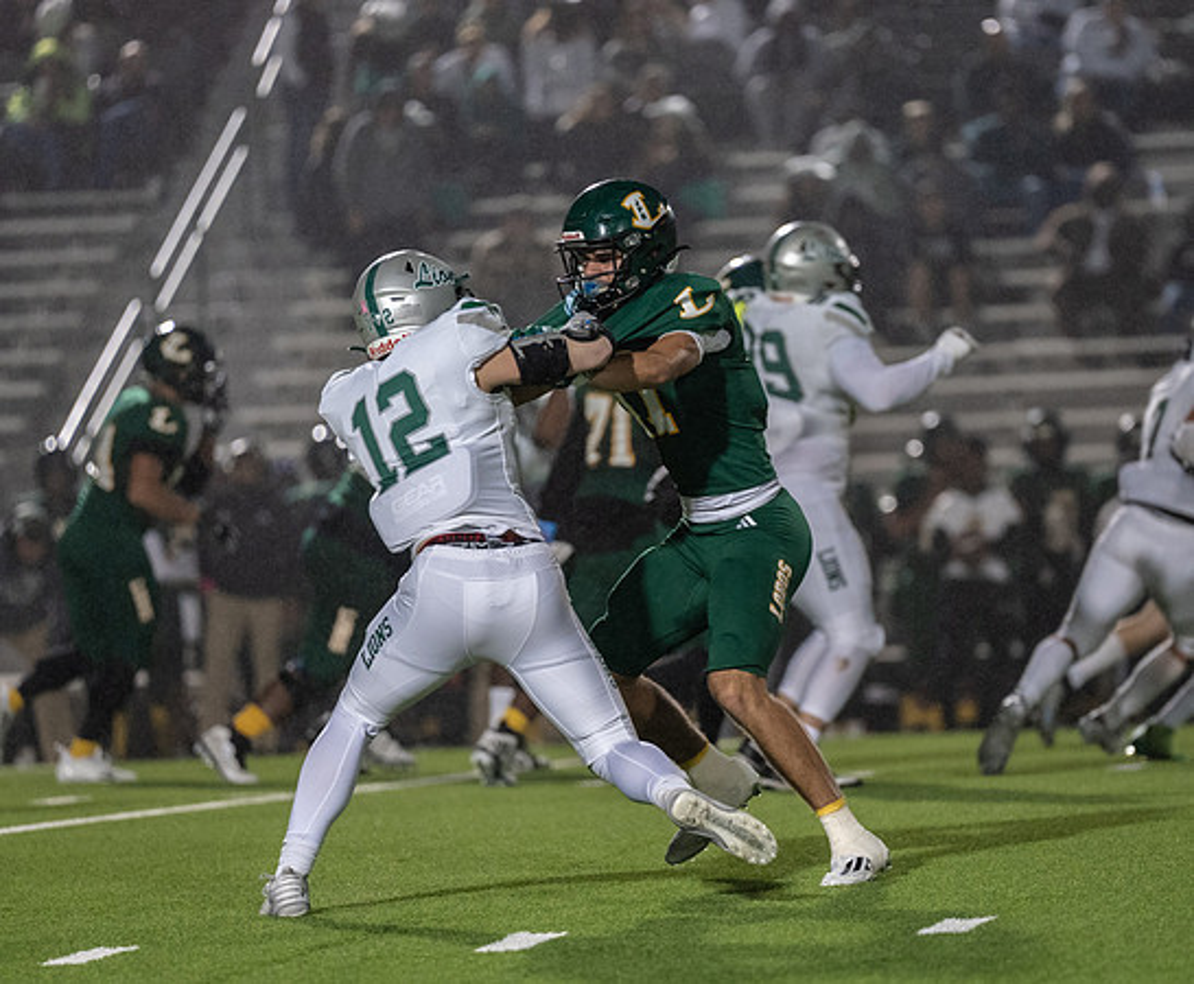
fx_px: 9978
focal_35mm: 279
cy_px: 525
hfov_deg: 6.8
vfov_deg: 5.6
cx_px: 718
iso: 3200
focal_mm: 200
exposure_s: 1/1250
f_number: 2.8
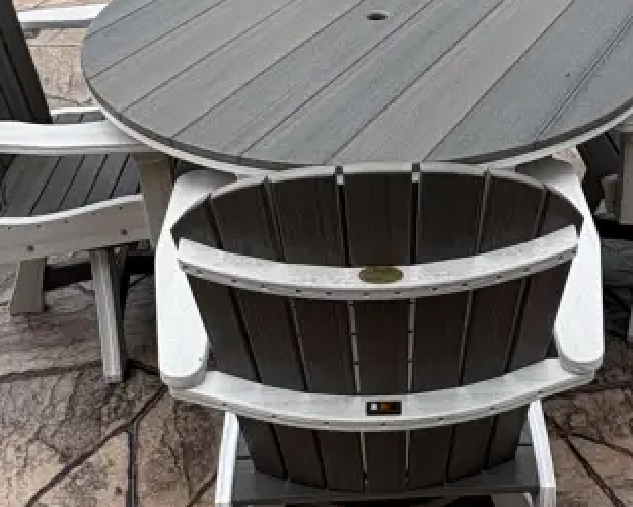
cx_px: 426
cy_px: 110
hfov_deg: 33.2
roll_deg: +1.3
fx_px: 1050
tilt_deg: -28.9
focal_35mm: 56
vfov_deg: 26.7
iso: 40
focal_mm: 2.22
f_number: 2.2
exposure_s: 1/515
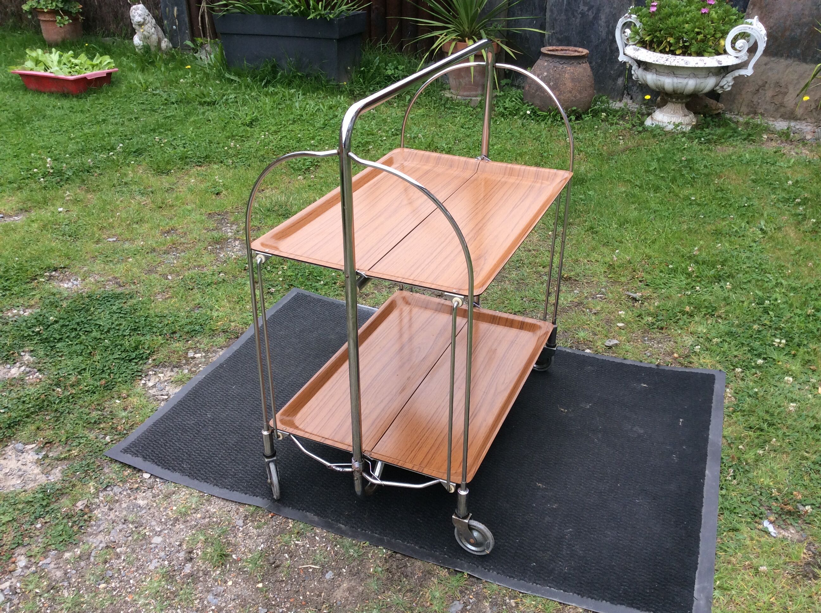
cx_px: 410
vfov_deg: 44.1
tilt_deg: -30.2
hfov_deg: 56.9
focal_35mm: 32
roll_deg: +1.3
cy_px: 306
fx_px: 758
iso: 32
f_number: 2.4
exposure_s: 1/171
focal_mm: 3.3
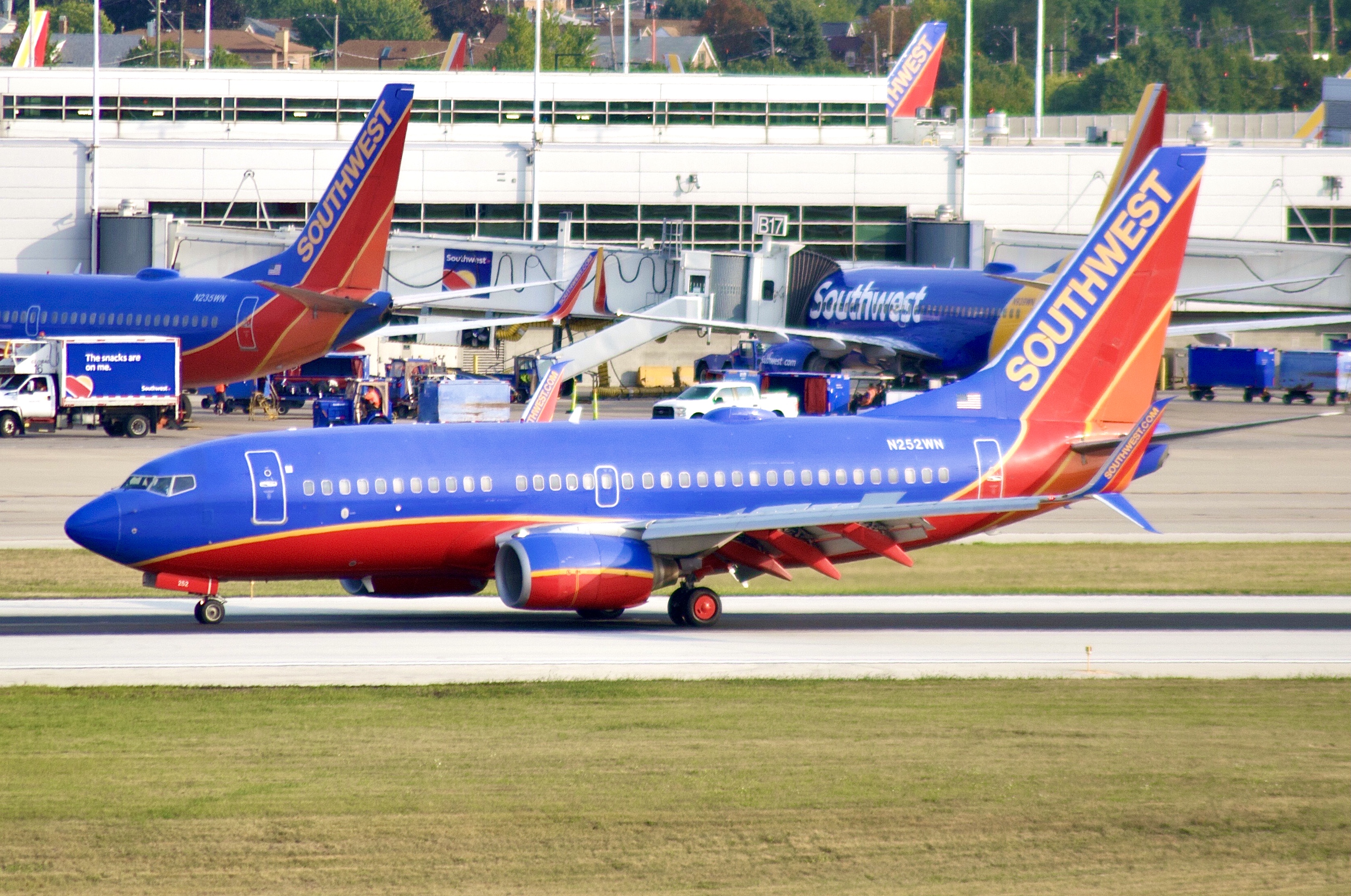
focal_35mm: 450
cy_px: 448
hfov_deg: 4.6
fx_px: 16866
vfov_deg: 3.0
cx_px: 676
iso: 200
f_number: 6.3
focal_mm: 300
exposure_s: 1/800
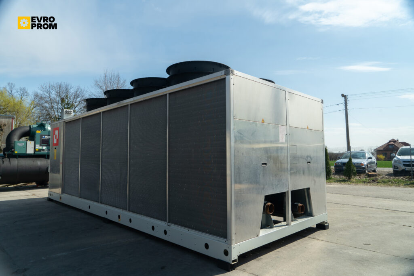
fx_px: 276
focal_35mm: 24
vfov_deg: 53.1
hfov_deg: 73.7
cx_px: 207
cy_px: 138
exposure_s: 1/100
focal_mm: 24
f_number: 9
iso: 100
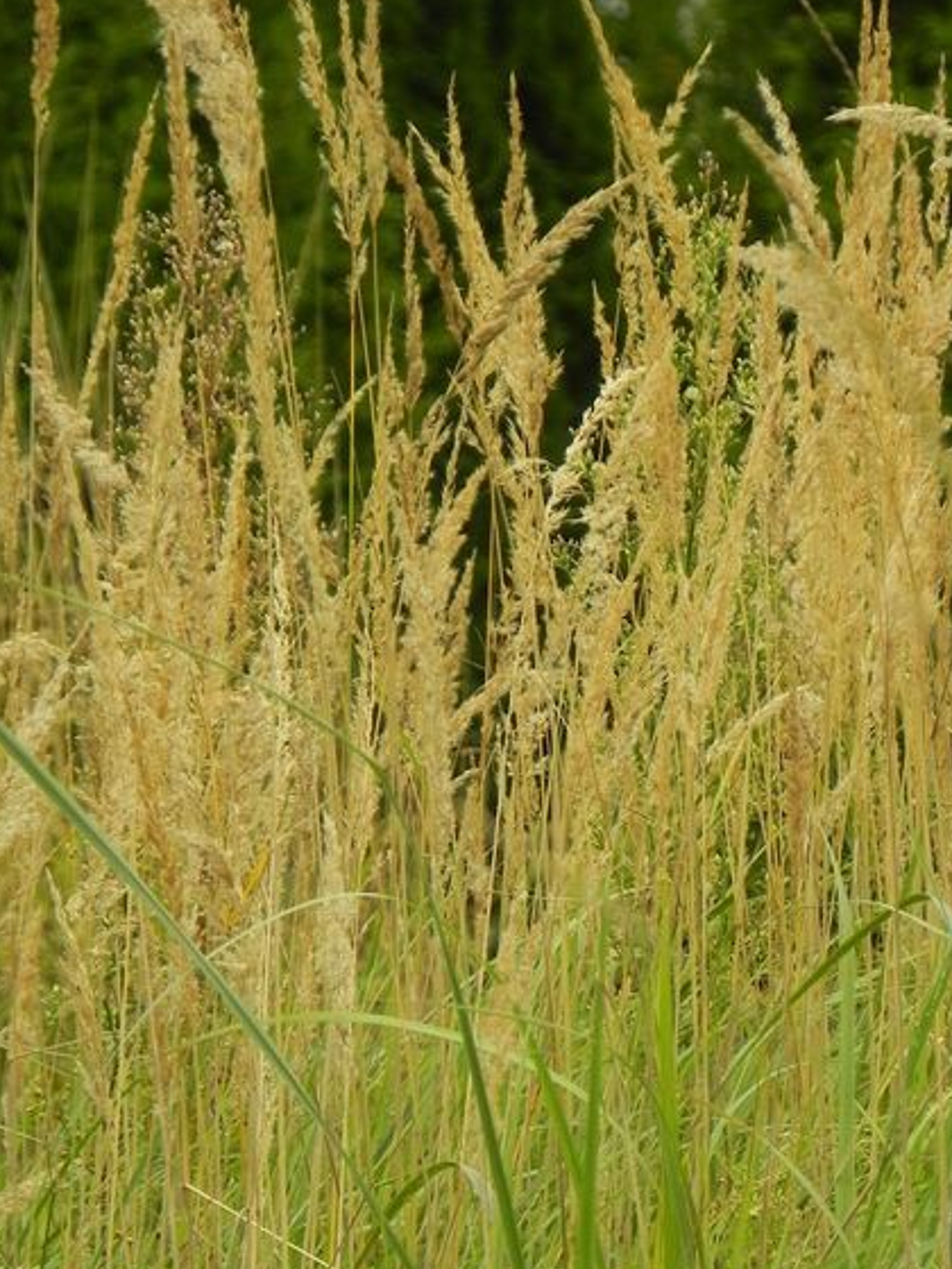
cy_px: 718
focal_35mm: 539
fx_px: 19765
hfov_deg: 2.8
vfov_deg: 3.7
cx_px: 449
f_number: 5
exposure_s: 1/320
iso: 160
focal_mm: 67.2
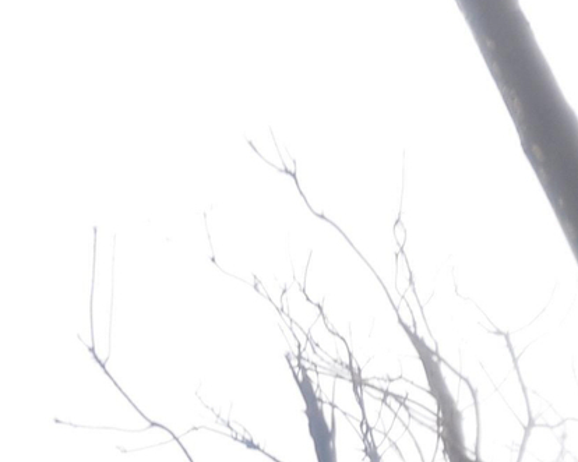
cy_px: 700
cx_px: 324
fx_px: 2172
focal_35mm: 127
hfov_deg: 15.2
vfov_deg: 11.6
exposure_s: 1/500
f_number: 4
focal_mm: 35
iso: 400
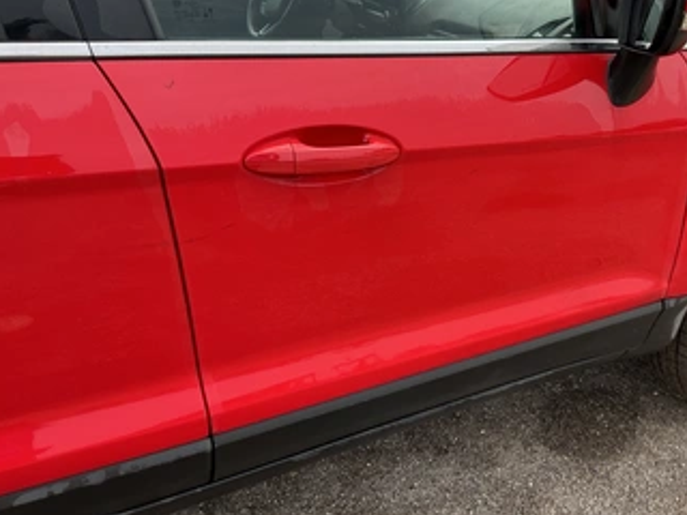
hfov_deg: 52.2
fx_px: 695
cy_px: 251
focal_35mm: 35
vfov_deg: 40.7
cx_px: 419
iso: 25
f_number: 1.8
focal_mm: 3
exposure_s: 1/286
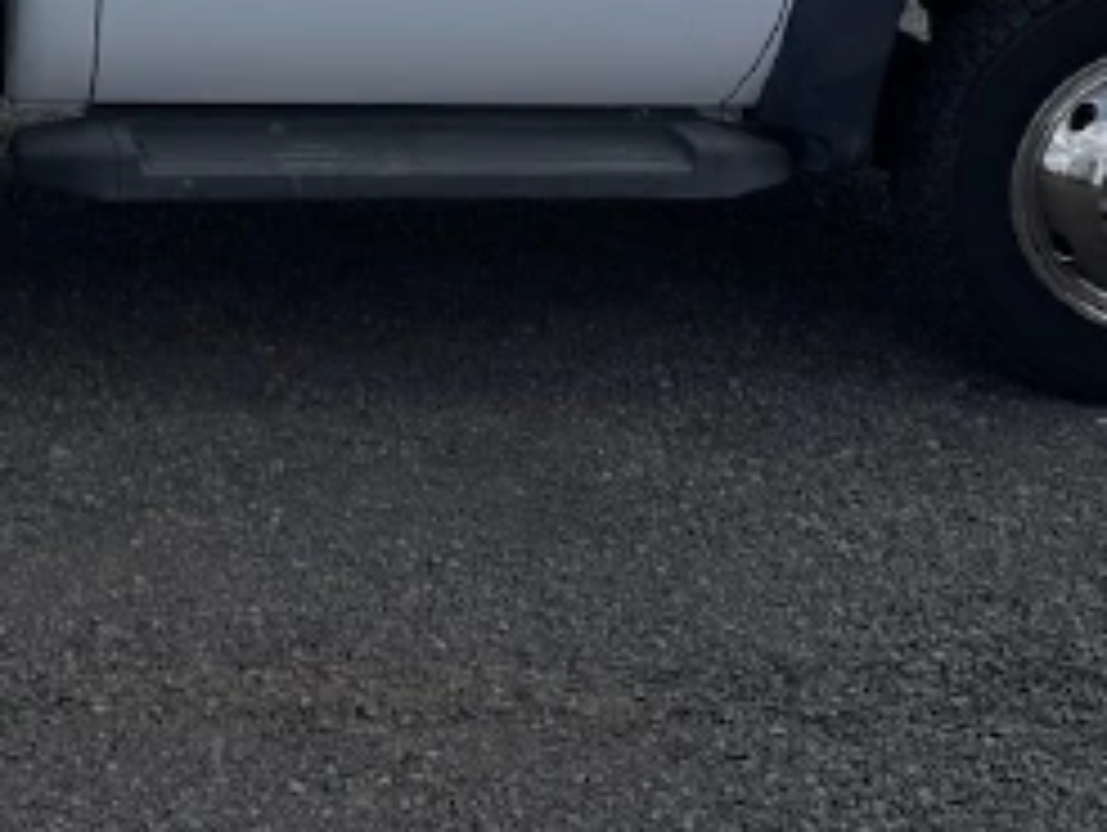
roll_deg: +0.6
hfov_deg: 23.1
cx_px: -184
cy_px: -508
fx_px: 2497
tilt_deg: -0.2
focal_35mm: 78
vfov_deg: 16.7
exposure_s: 1/7937
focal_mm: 6.76
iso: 80
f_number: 1.78
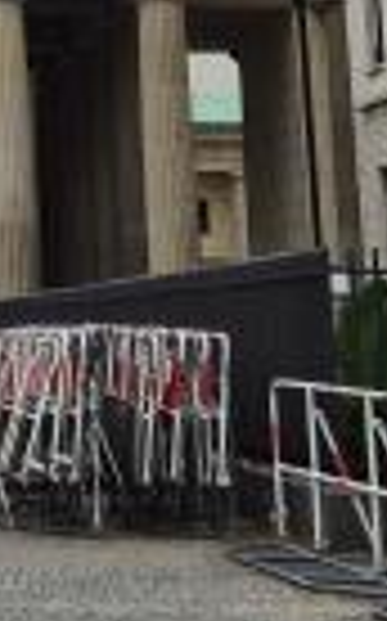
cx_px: -405
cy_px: -243
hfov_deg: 8.7
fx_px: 2384
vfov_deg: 14.1
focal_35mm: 141
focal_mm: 5.4
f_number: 1.8
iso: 25
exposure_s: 1/3248
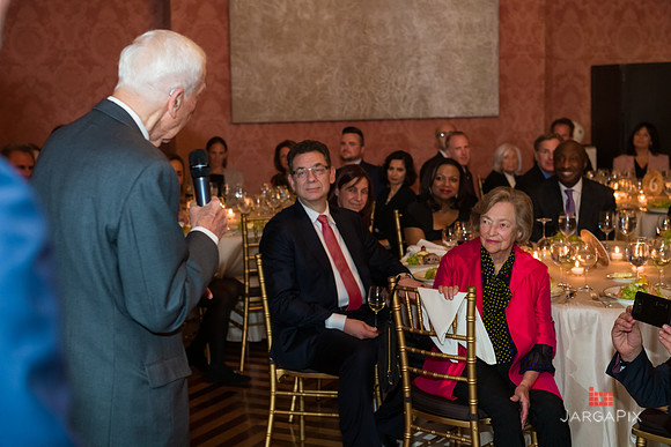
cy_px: 224
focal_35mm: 58
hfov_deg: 34.5
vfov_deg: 23.4
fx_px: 1081
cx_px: 336
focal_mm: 58
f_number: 4
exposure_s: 1/100
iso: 3200
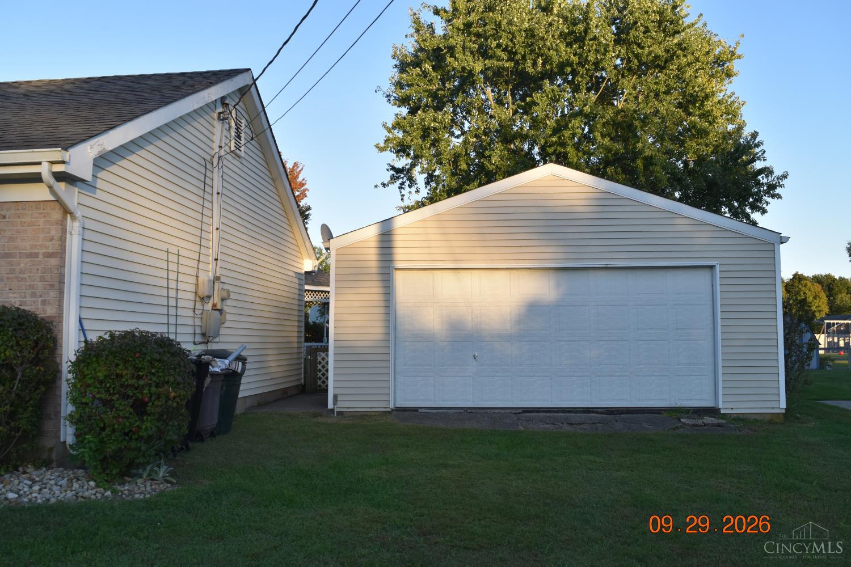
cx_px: 426
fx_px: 780
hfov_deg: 57.2
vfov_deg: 40.0
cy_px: 284
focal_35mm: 33
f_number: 8
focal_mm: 22
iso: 360
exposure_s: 1/250
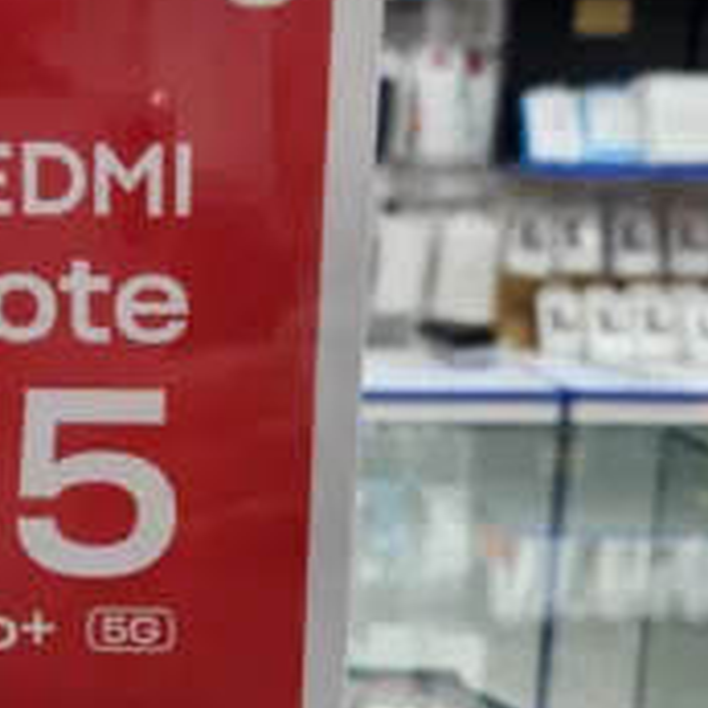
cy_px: 393
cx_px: 119
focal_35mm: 47
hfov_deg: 34.7
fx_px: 1088
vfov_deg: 36.0
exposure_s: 1/100
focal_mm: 5.4
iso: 40
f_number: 1.8
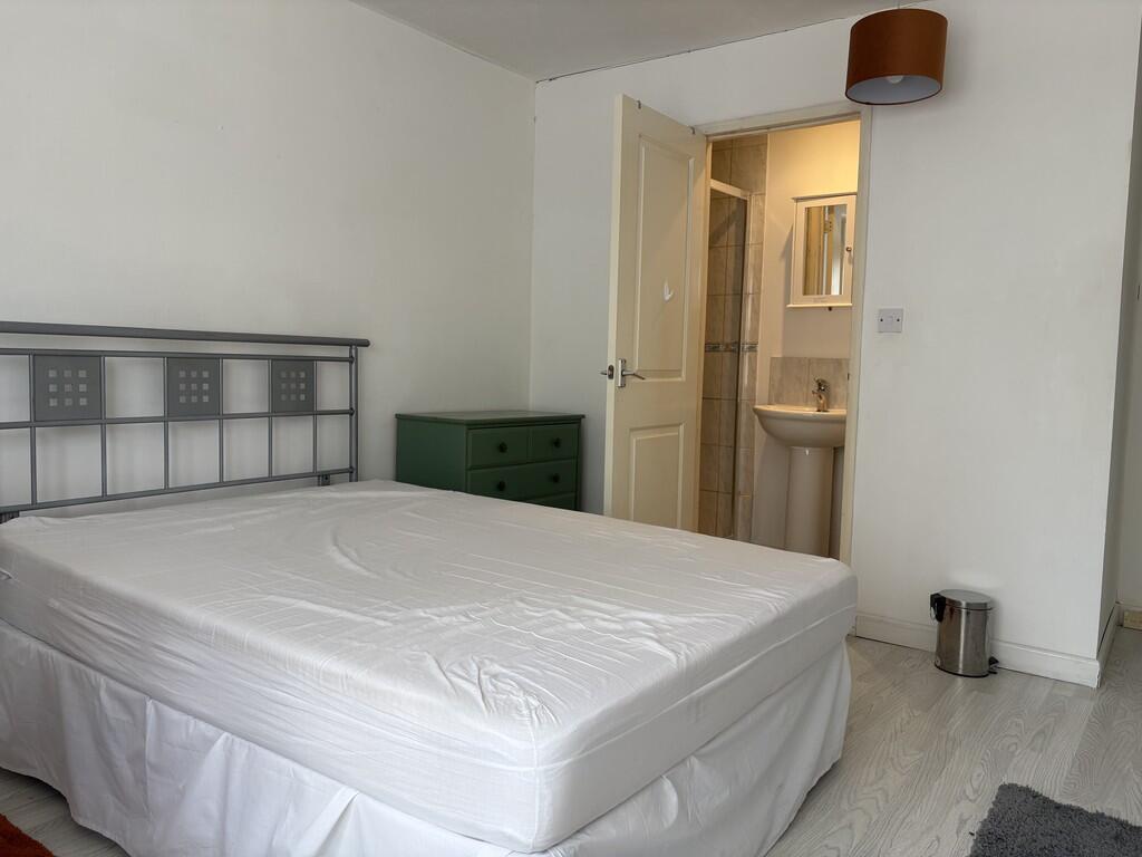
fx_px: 858
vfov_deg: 53.1
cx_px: 571
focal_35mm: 26
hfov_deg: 67.3
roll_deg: -0.7
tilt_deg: -5.0
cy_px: 428
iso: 64
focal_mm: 5.96
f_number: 1.6
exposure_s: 1/100
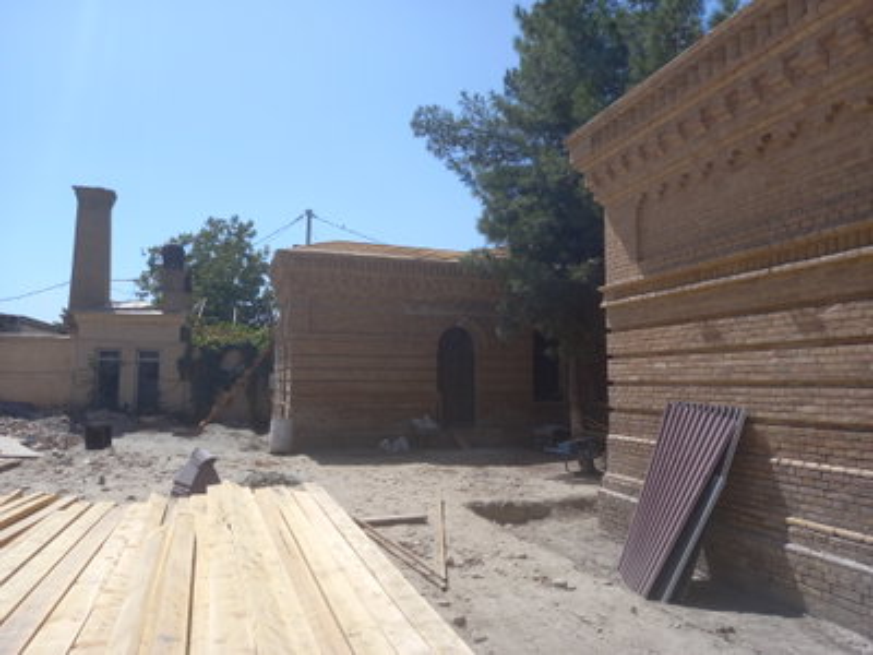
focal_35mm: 25
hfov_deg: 69.4
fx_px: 630
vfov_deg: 54.9
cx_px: 436
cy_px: 328
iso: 25
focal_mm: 4.6
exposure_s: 1/926
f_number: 2
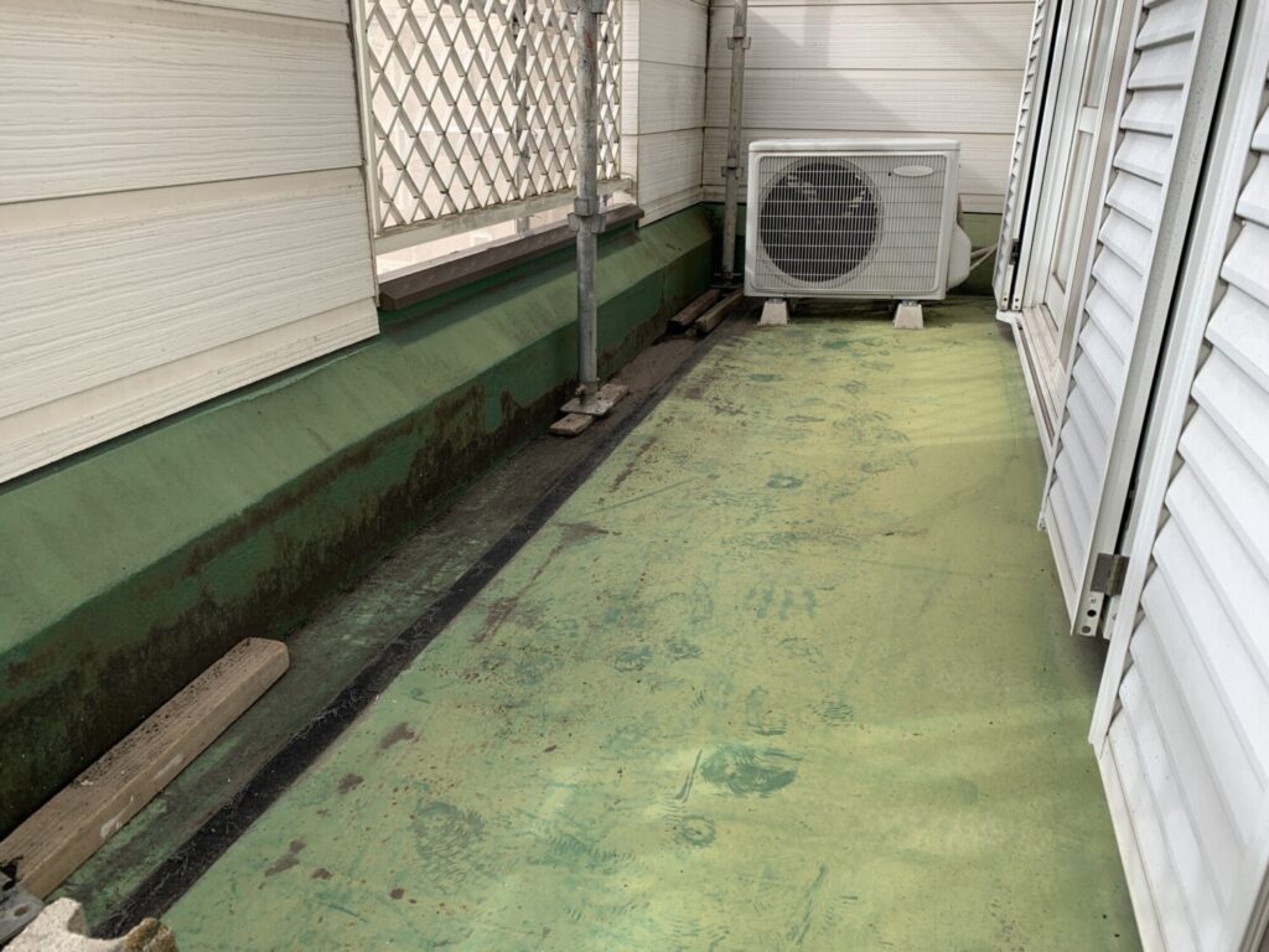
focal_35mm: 26
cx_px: 634
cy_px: 476
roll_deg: -0.9
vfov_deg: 53.1
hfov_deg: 67.3
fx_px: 953
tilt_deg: -21.4
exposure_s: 1/413
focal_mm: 4.25
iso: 25
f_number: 1.8
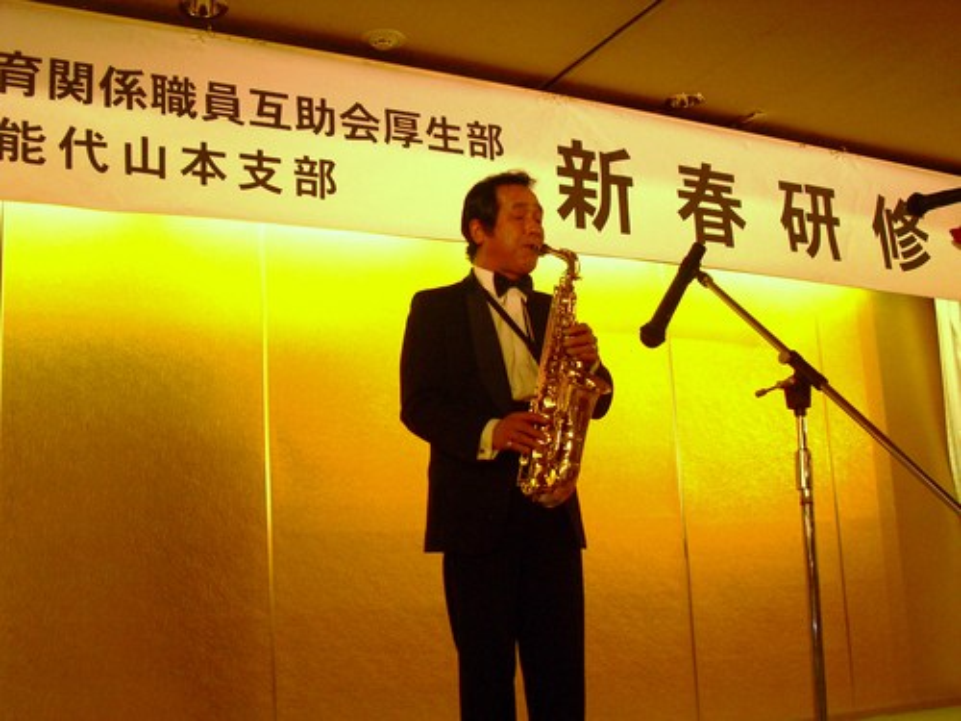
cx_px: 480
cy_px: 360
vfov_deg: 32.9
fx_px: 1222
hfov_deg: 42.9
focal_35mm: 44
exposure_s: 1/60
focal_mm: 7.7
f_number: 3.4
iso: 400
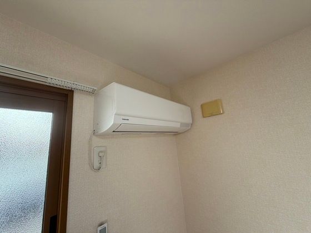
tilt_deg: +11.4
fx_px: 126
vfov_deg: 85.7
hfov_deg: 102.1
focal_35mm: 14
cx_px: 156
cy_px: 116
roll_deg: +5.5
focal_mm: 2.22
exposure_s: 1/121
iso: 160
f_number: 2.2
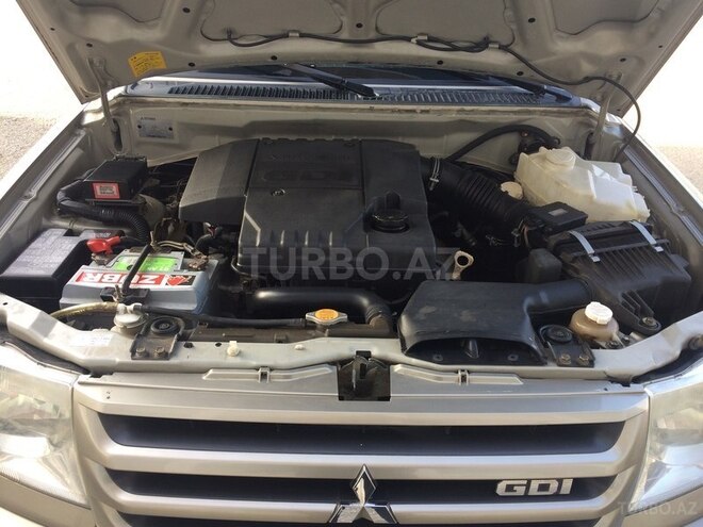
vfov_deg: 48.2
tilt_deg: -30.4
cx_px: 352
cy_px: 264
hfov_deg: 61.7
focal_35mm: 29
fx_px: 589
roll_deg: -1.3
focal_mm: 4.15
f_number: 2.2
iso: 32
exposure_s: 1/125
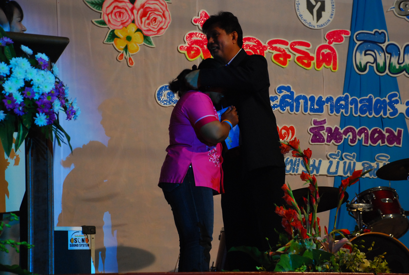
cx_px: 204
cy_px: 138
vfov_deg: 13.1
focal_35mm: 105
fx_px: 1195
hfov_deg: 19.4
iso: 800
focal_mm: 70
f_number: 5.6
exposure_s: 1/20
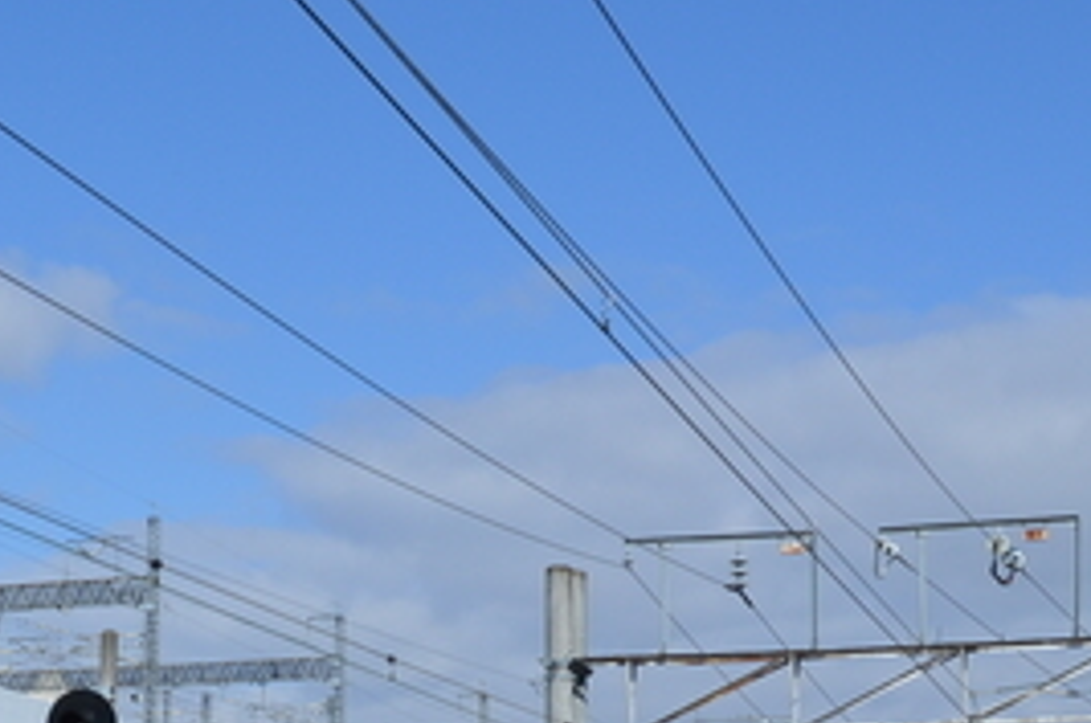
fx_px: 2723
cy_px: 805
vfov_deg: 14.8
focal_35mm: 90
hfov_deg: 22.6
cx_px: 429
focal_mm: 20
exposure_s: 1/320
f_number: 9
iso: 100
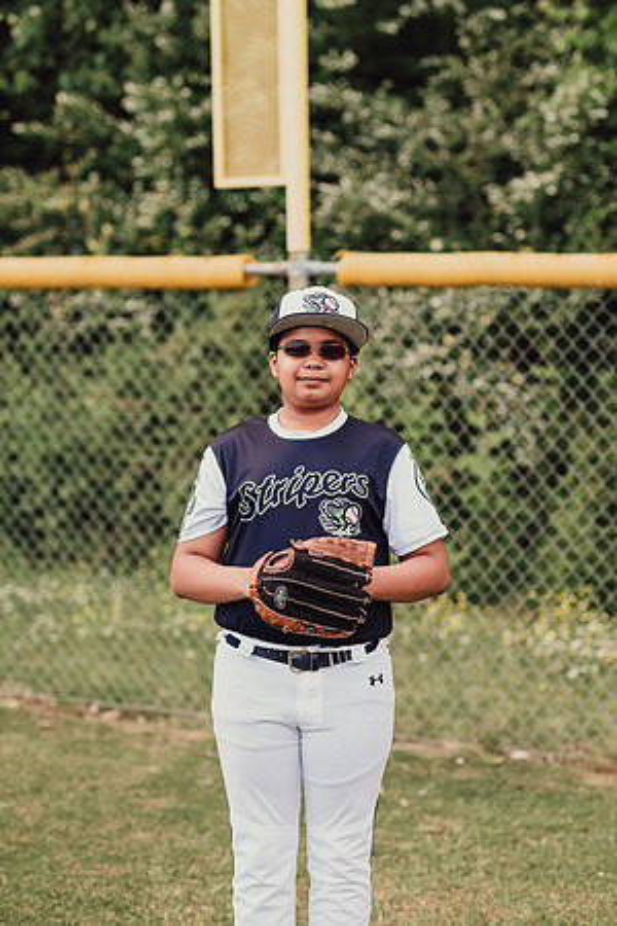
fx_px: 2185
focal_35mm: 85
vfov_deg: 23.9
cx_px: 308
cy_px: 463
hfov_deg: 16.1
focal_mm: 85
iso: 200
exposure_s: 1/400
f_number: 2.5
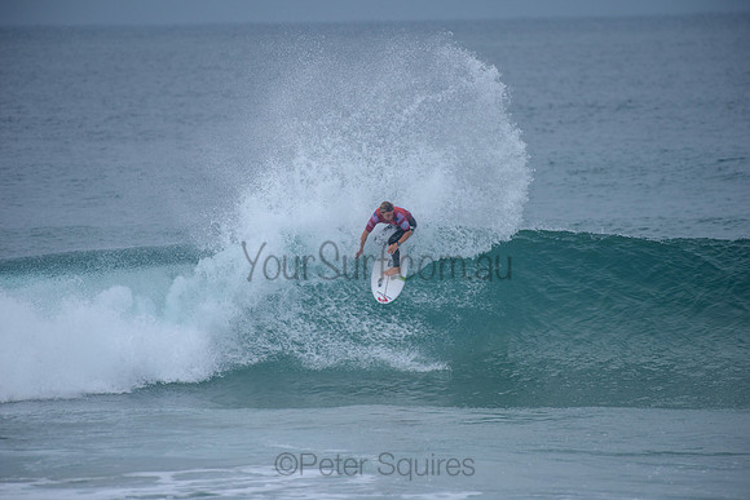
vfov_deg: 2.8
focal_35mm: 500
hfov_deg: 4.1
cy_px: 250
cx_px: 375
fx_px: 10419
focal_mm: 500
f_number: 5.6
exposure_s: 1/2000
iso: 450
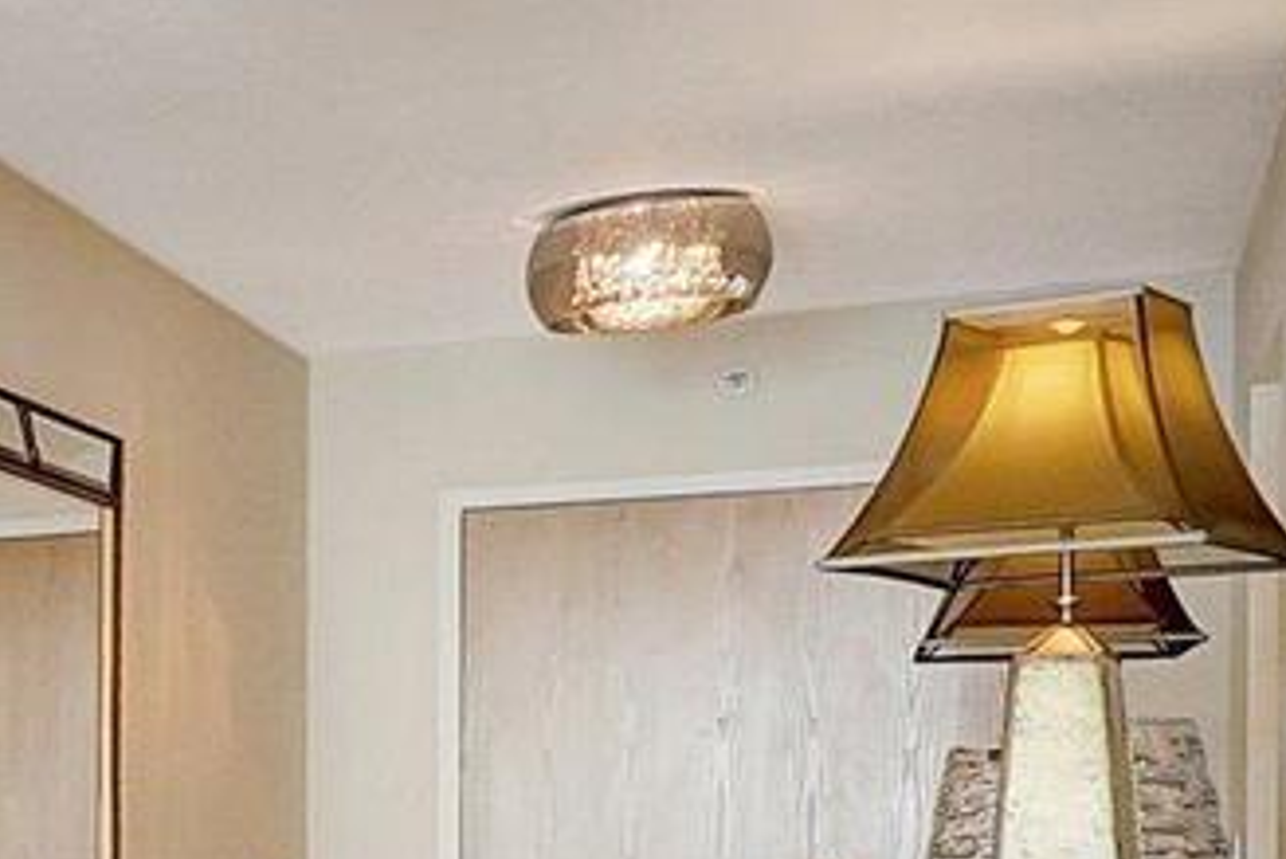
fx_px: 2875
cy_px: 865
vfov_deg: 16.6
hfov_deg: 17.5
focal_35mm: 80
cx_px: -1325
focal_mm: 16.5
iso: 640
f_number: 13
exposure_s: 1/13
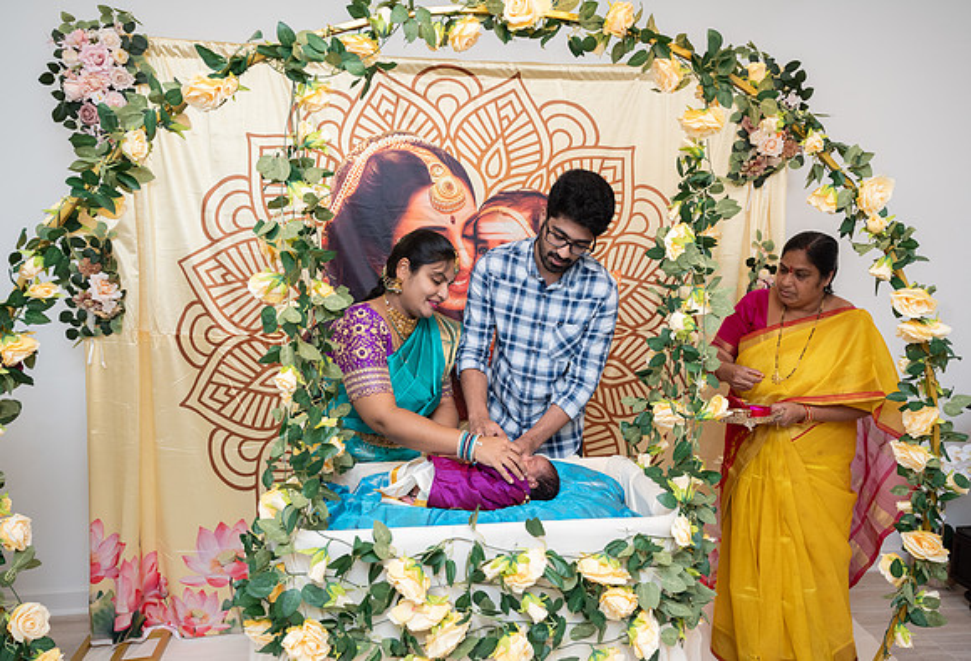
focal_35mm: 25
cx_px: 496
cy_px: 331
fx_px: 668
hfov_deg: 72.0
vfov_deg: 52.7
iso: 500
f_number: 4
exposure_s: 1/200
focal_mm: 24
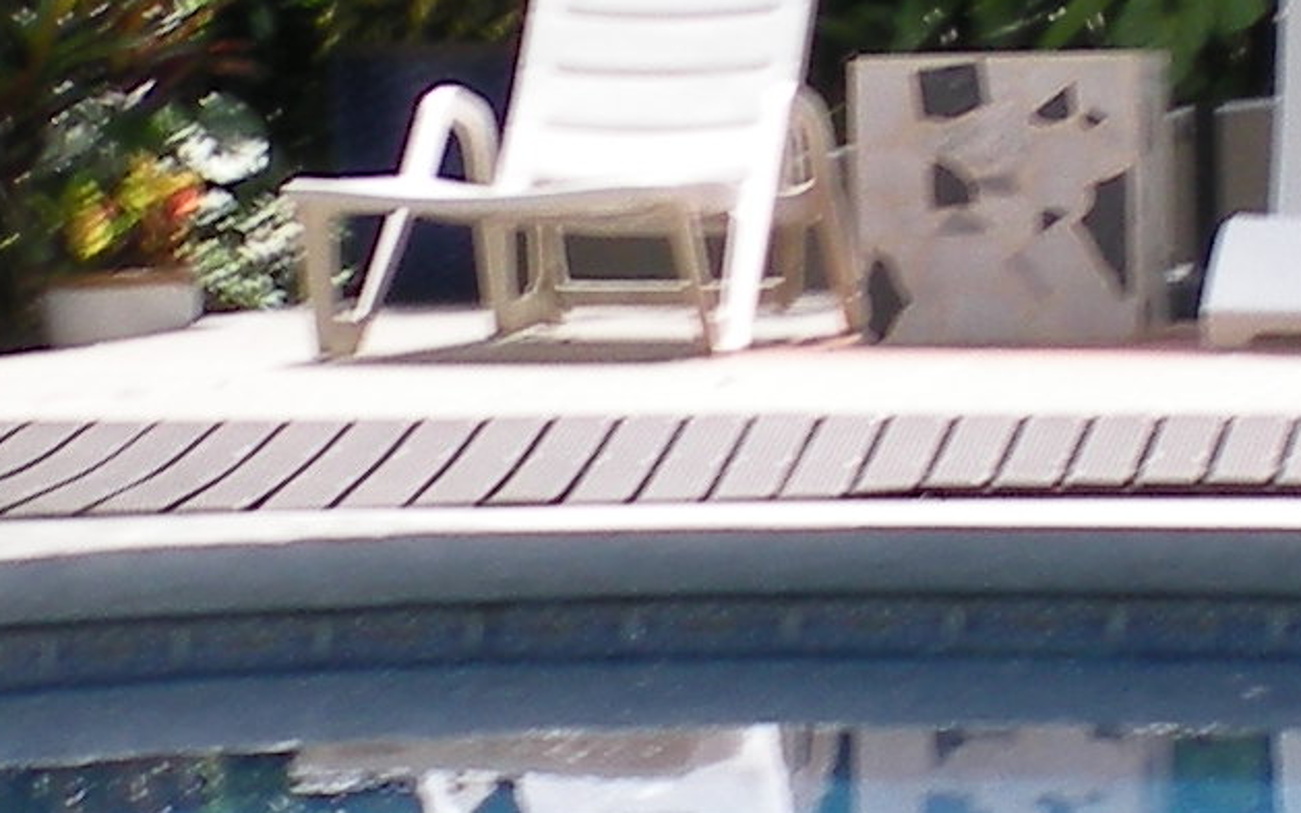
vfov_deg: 6.3
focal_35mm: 209
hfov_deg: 10.0
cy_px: 856
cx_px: 869
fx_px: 7410
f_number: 4.6
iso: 64
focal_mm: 6.3
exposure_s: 1/212
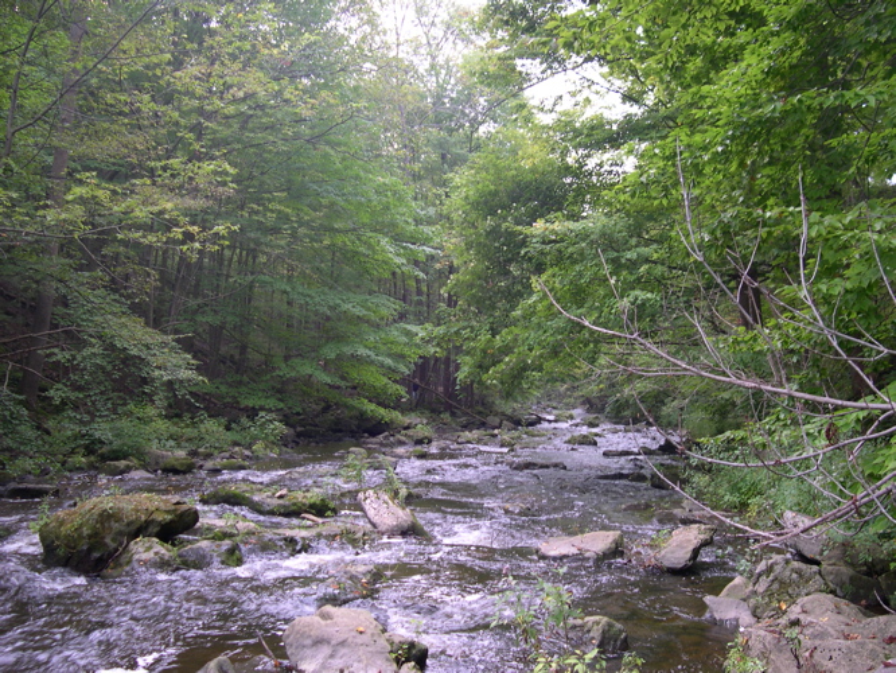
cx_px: 448
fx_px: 984
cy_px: 336
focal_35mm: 38
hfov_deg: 49.0
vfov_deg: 37.7
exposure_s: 1/33.5
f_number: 2.8
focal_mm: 8
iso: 100
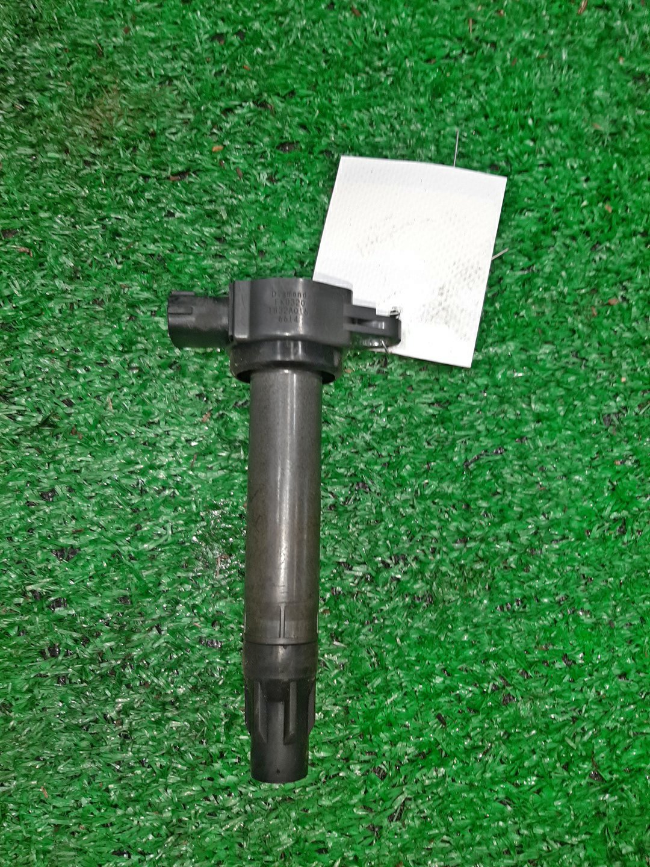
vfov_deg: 67.3
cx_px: 325
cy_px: 434
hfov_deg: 53.1
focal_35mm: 26
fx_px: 651
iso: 56
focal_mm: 3.93
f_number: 1.7
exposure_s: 1/50
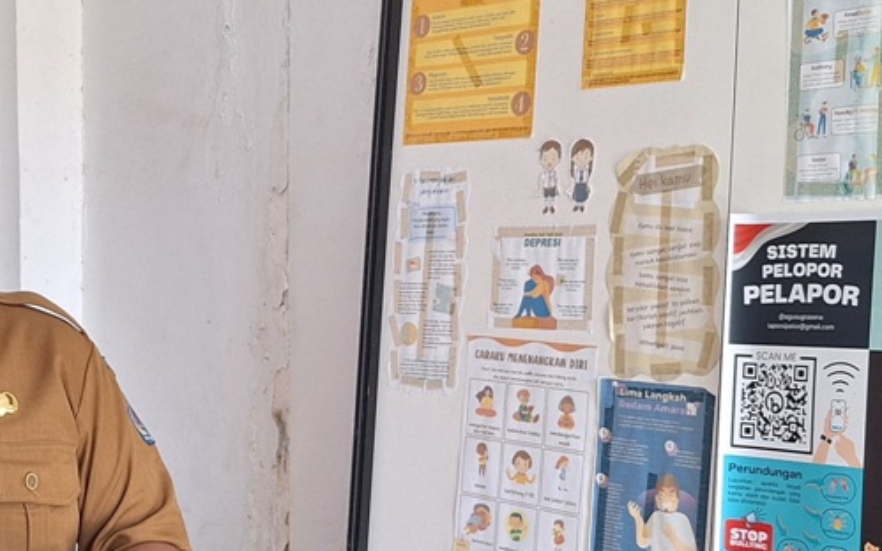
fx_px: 1202
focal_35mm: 50
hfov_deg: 40.2
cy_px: 348
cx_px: 362
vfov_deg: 25.8
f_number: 1.8
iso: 100
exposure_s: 1/50
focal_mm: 5.54
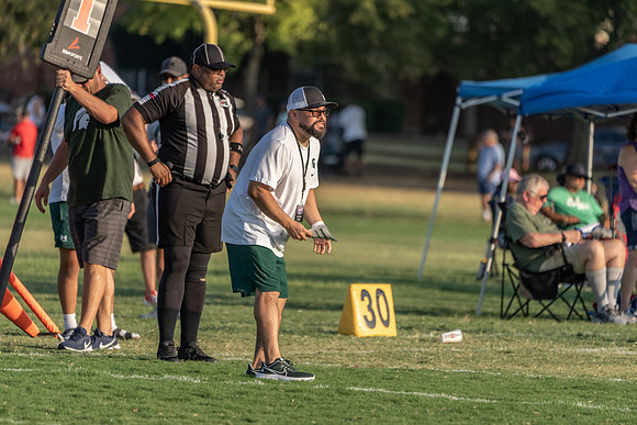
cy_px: 212
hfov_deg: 5.2
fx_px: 7079
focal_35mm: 400
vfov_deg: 3.4
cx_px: 318
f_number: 5.6
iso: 400
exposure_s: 1/1250
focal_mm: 400
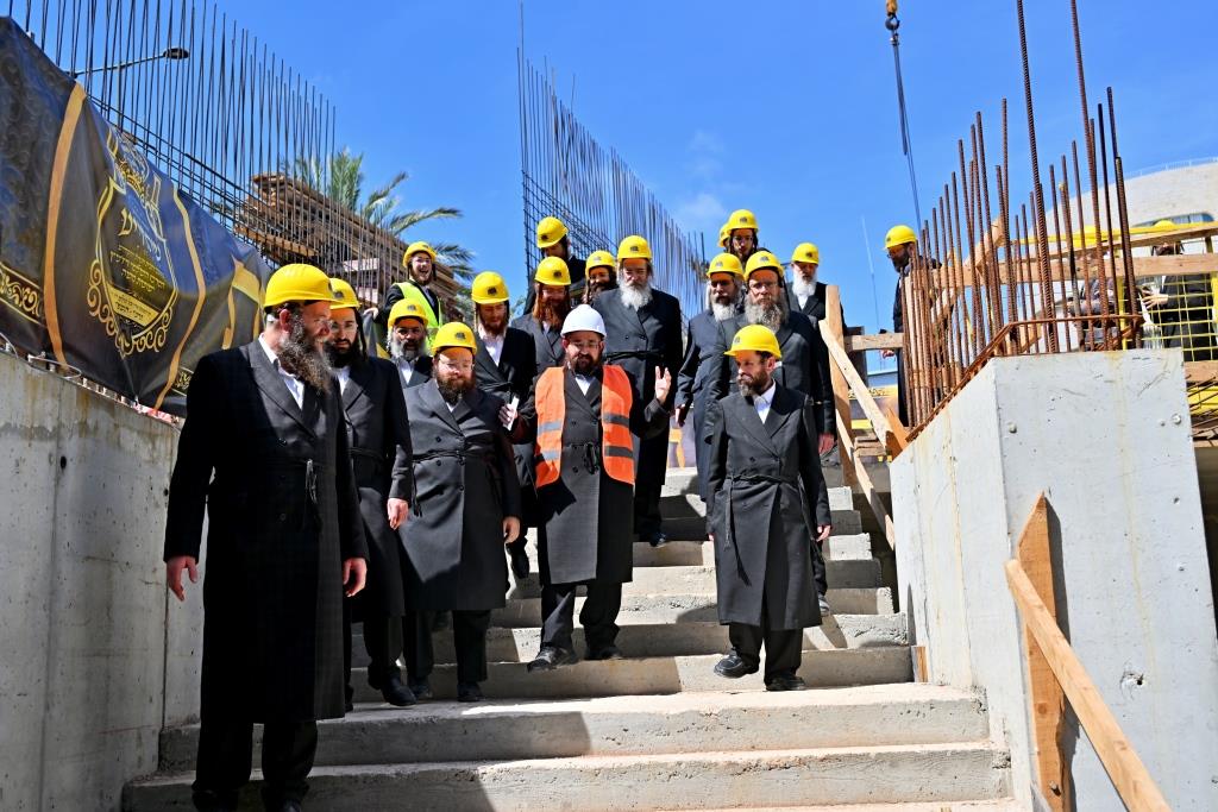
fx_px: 1252
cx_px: 609
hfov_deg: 51.9
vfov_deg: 36.0
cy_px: 406
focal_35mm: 37
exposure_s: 1/1250
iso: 80
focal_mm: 37
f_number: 4
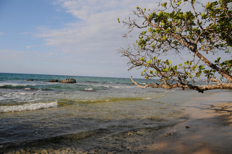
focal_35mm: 27
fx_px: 174
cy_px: 77
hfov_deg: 67.4
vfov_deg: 47.8
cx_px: 116
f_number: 5.6
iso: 400
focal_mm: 18
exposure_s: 1/2500
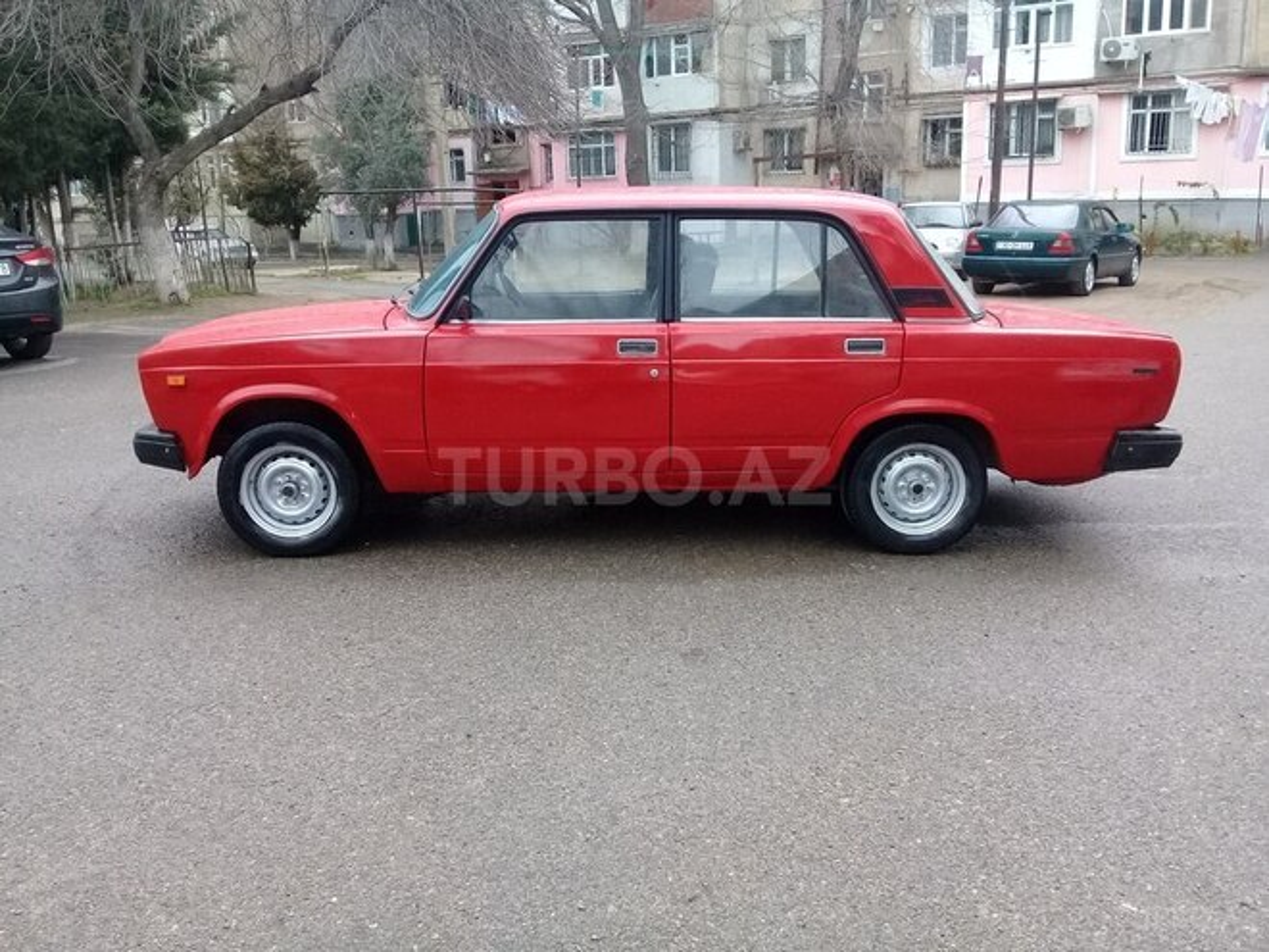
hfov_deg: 58.4
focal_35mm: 31
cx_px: 634
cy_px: 476
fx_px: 1136
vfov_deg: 45.4
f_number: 2.2
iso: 80
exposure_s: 1/100
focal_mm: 3.3
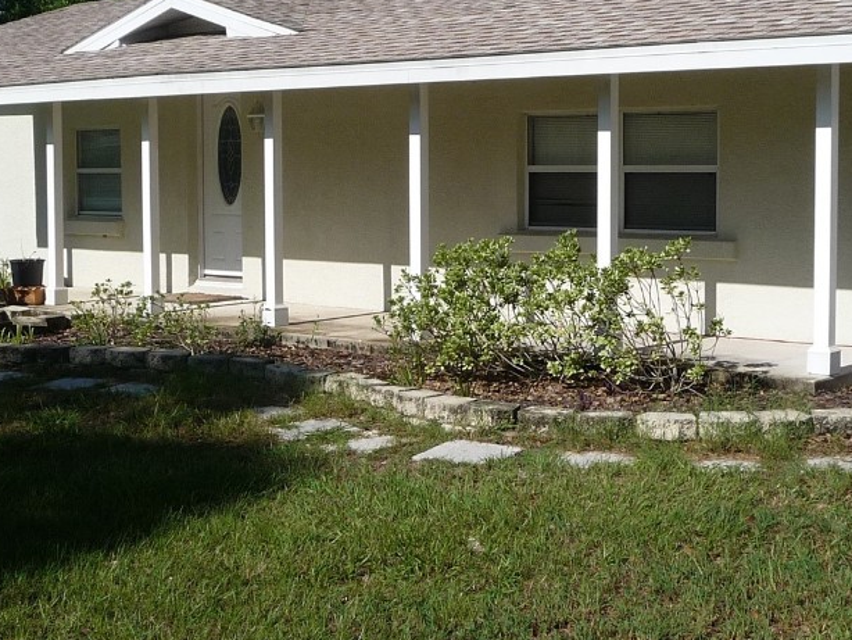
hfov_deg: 32.1
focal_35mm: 60
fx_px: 1477
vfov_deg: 24.4
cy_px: 250
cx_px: 513
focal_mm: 4.7
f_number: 8
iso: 100
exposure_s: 1/320
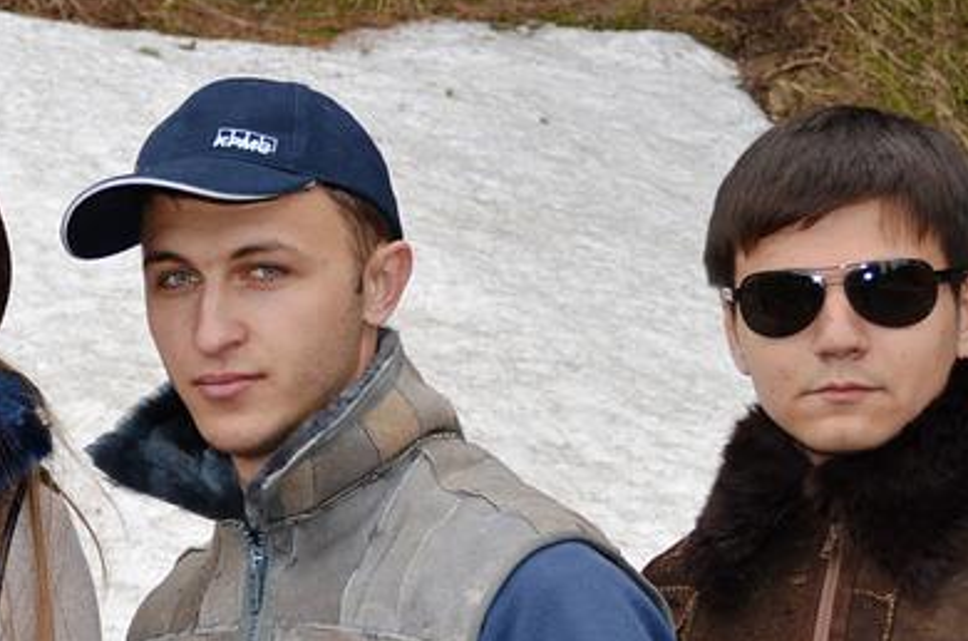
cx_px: 268
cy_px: 716
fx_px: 3299
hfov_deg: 16.6
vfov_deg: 10.9
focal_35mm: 123
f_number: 4.8
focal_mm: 32
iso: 100
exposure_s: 1/200
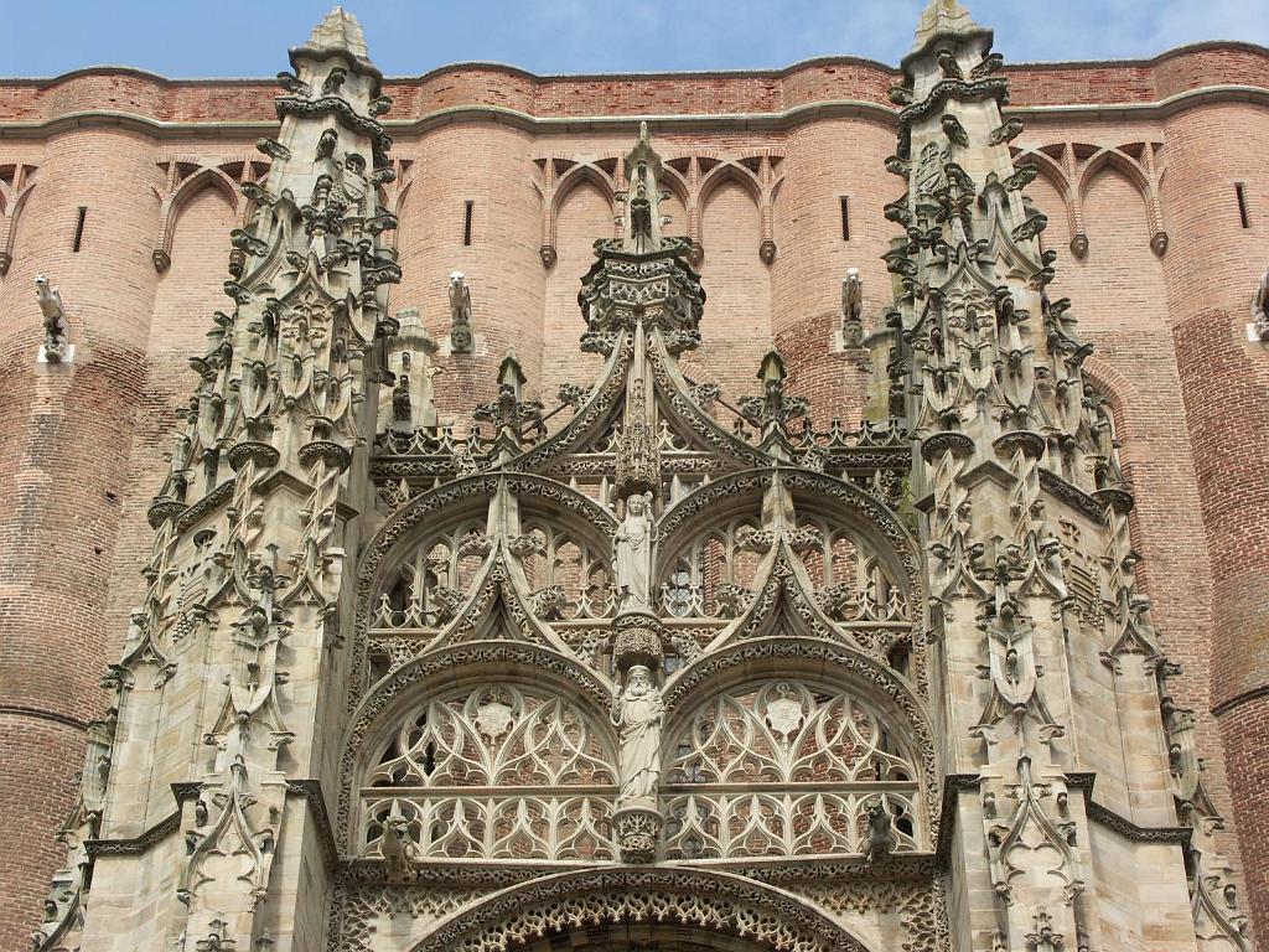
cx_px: 634
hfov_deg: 27.8
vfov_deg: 21.0
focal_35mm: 70
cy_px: 476
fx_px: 2566
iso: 64
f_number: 6.3
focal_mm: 17.93
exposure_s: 1/250
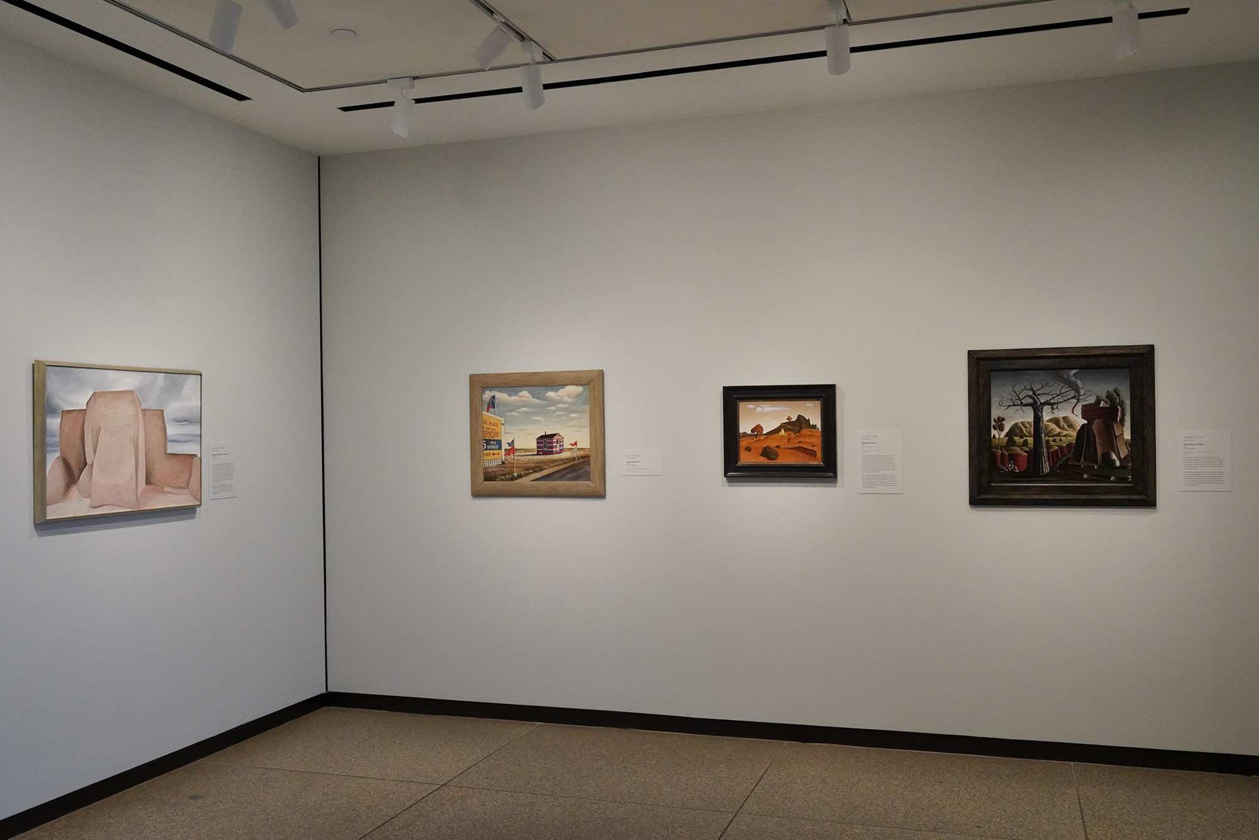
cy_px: 420
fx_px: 1119
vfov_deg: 41.1
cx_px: 630
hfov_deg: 58.7
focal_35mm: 32
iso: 6400
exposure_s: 1/100
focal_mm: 32
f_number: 9
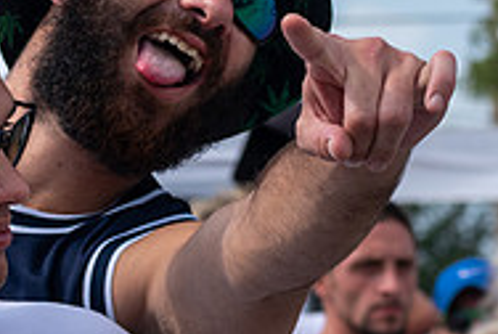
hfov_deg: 5.4
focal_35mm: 379
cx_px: -26
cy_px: 258
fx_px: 5251
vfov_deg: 3.6
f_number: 7.1
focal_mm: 82
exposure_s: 1/800
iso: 200
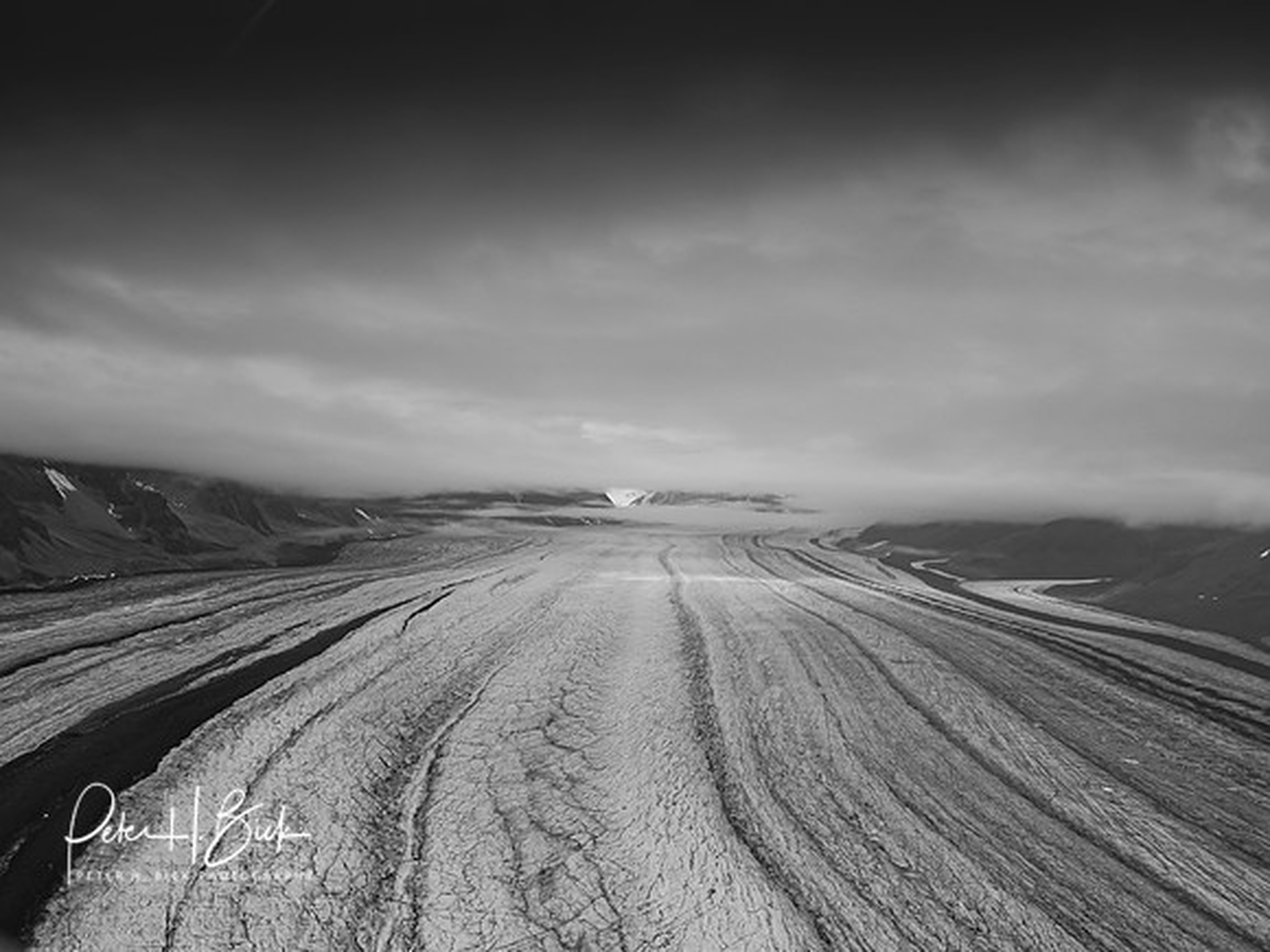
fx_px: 1308
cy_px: 499
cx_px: 604
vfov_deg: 40.0
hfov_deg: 51.8
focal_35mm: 36
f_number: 7.1
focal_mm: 17
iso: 400
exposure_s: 1/800
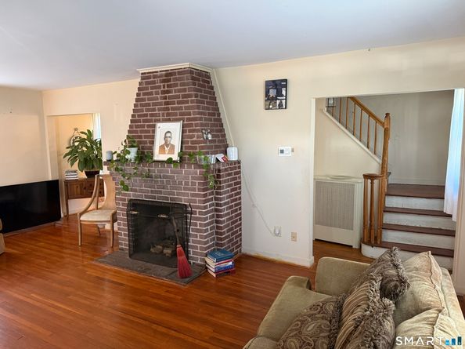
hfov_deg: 71.6
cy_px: 174
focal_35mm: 24
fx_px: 322
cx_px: 232
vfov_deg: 56.8
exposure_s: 1/60
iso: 400
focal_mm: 6.76
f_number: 1.78
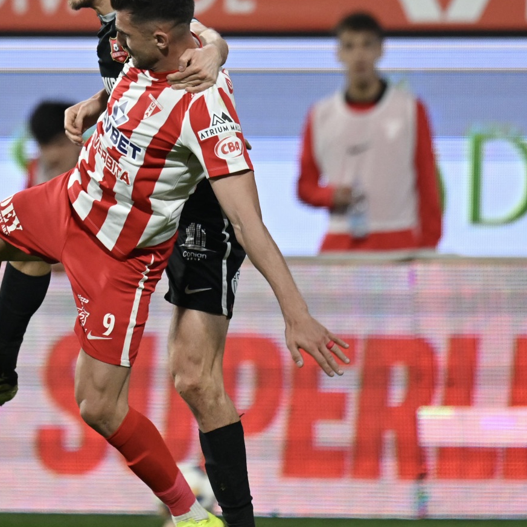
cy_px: 195
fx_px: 12574
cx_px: 75
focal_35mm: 730
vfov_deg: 2.4
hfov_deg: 2.4
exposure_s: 1/1250
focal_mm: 400
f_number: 2.8
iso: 1250
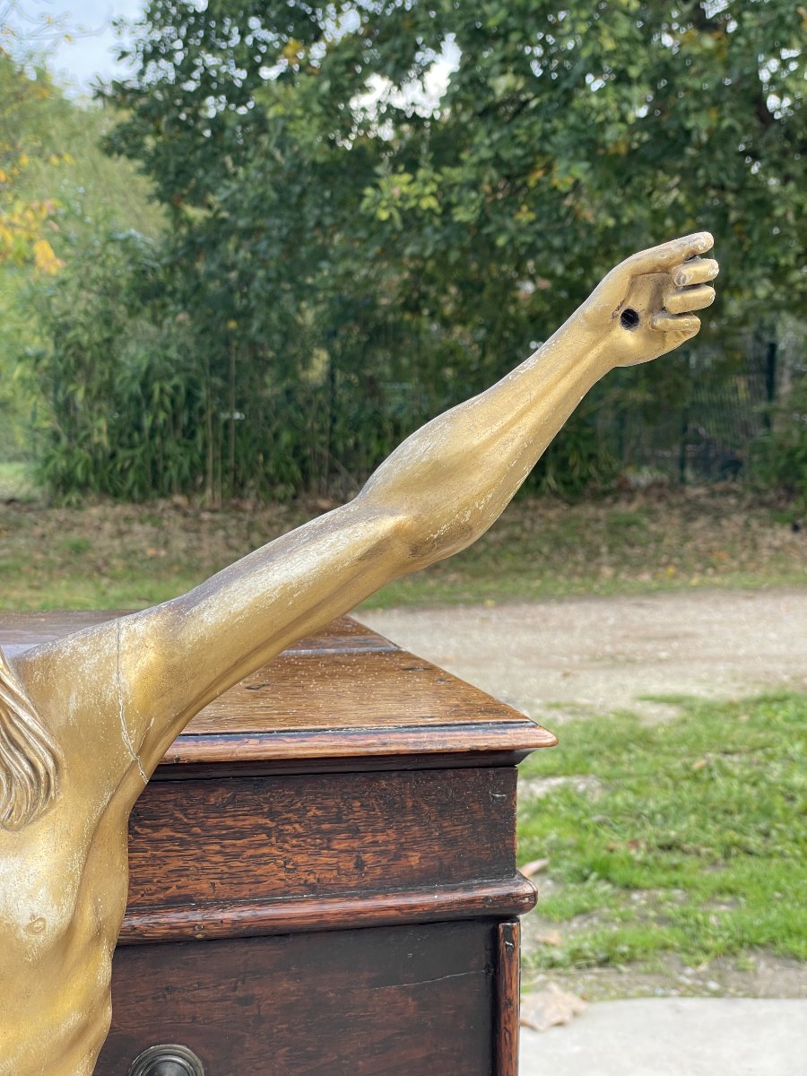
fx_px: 1616
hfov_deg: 28.0
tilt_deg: -2.6
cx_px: 404
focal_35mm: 52
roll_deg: -1.1
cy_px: 538
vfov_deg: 36.8
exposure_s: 1/99
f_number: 2
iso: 40
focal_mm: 6
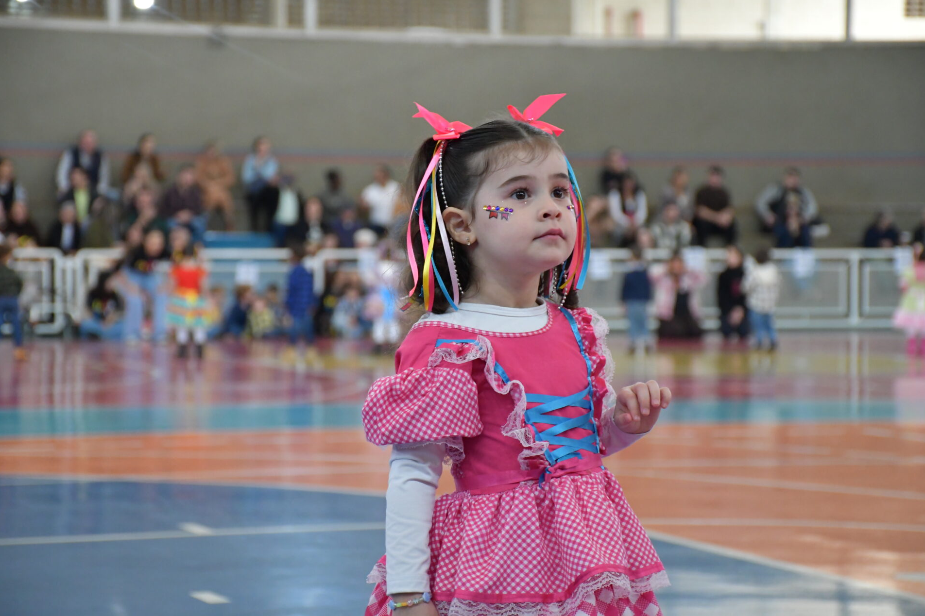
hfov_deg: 16.9
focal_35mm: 121
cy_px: 306
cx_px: 465
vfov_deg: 11.3
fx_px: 3109
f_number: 5.3
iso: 3200
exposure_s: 1/160
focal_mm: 80
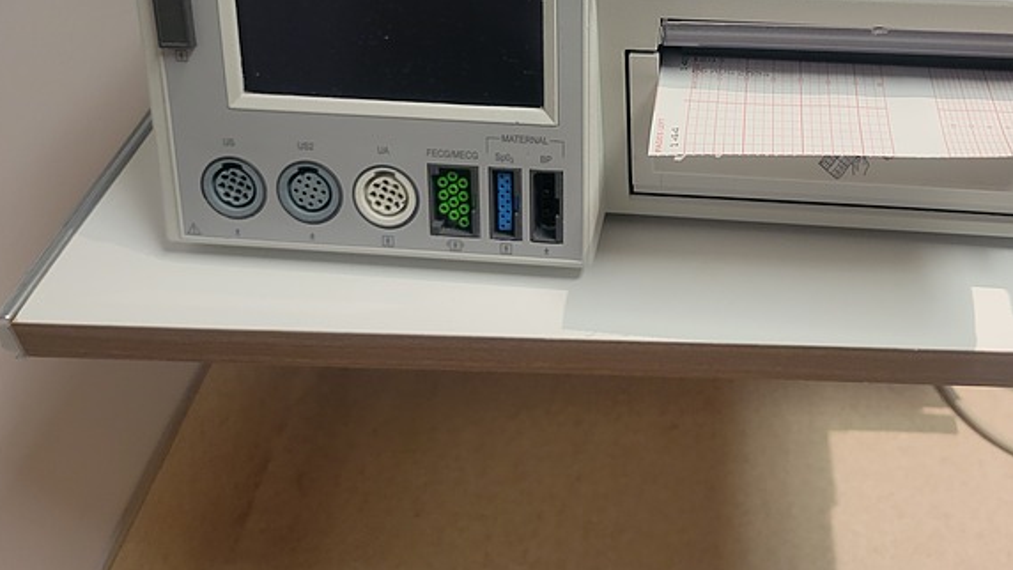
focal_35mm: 38
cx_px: 668
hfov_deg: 51.9
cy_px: 78
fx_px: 1021
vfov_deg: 30.1
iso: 250
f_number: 1.8
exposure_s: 1/60
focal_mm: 5.4
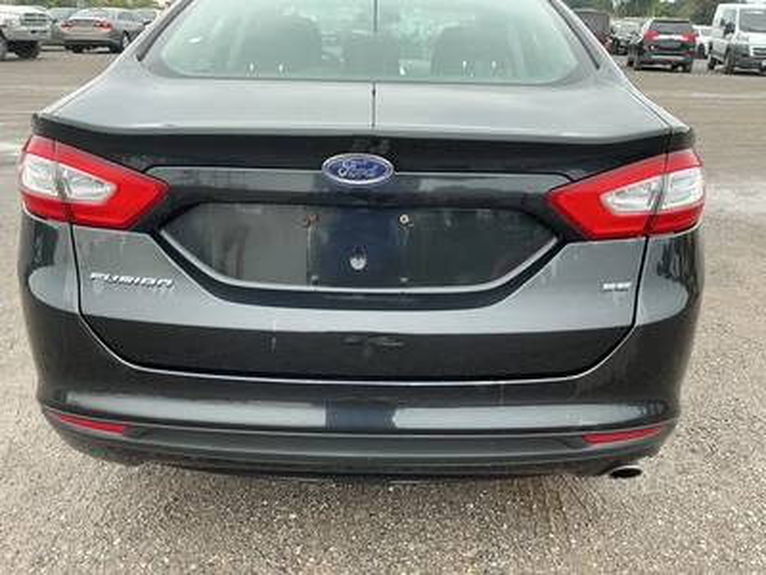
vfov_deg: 49.7
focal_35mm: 28
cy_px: 288
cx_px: 383
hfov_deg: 63.4
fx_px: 620
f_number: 1.8
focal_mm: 3
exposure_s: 1/204
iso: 20
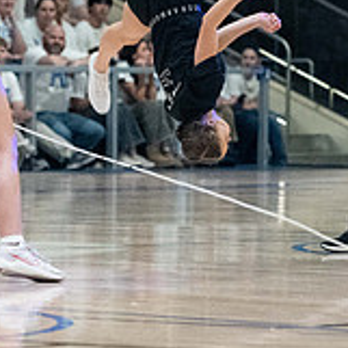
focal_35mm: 399
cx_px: 78
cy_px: 115
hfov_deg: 4.4
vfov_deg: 4.4
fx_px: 4538
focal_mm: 110
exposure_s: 1/800
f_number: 2.8
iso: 6400
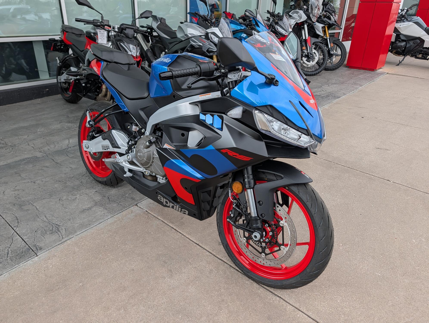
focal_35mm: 24
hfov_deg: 71.5
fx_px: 298
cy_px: 162
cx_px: 214
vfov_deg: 56.9
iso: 20
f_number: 1.68
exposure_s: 1/1178
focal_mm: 6.9
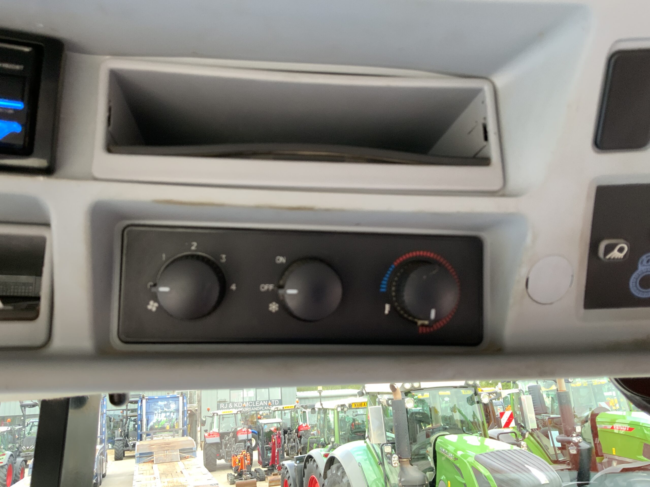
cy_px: 244
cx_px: 325
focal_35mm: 29
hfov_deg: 61.7
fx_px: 545
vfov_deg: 48.2
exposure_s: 1/60
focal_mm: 3
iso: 80
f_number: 1.8
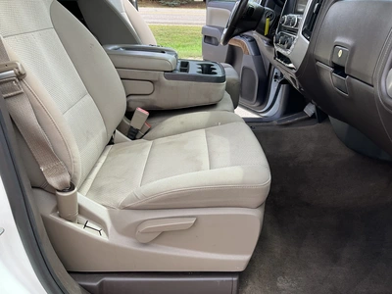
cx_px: 196
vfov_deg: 48.2
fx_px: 328
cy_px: 147
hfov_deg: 61.7
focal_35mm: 29
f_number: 1.8
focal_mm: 3
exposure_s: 1/191
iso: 20
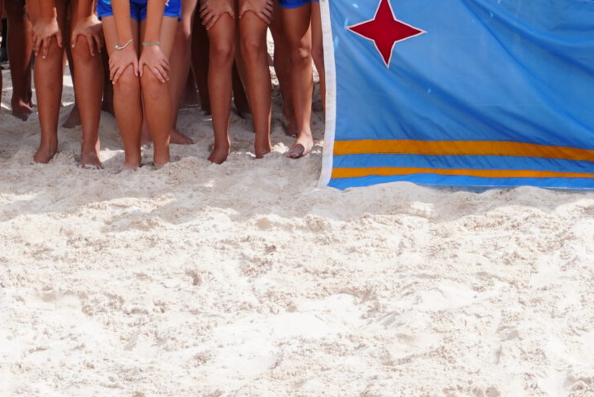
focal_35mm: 121
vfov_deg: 11.0
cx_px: 541
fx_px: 1993
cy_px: -166
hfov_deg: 16.7
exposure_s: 1/500
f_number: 5
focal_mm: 23
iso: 100
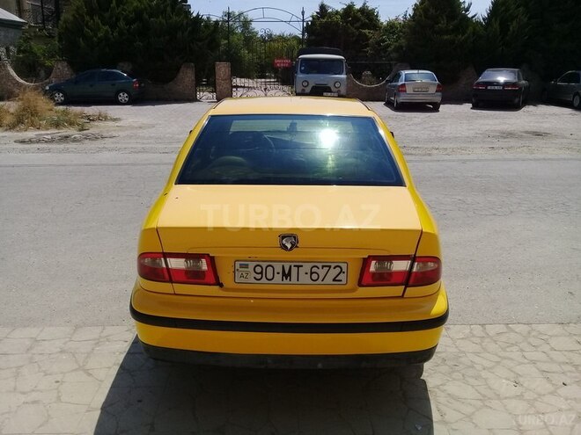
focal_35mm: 31
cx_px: 290
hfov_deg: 58.4
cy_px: 218
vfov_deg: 45.4
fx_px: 520
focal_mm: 3.3
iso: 50
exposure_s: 1/2604
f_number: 2.2
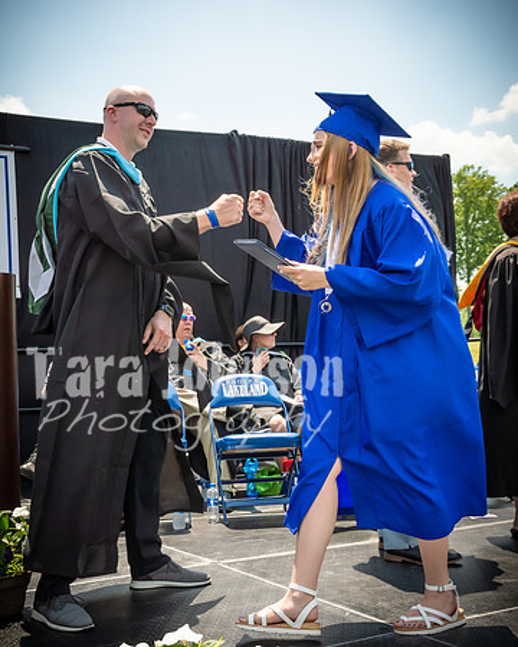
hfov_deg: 32.3
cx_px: 213
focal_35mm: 47
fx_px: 891
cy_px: 324
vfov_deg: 39.9
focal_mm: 22
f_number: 7.1
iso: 200
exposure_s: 1/800
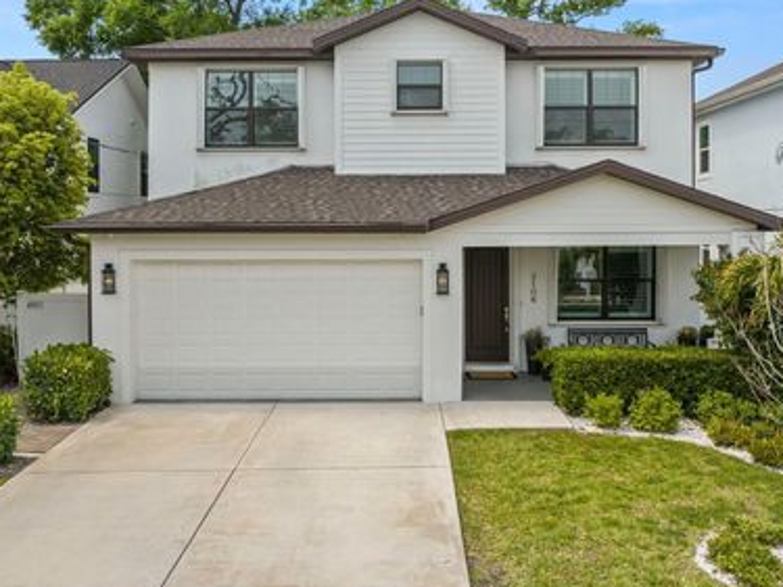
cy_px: 307
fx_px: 724
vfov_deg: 44.1
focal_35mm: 32
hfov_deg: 56.8
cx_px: 401
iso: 120
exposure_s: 1/2500
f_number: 2.8
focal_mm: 12.29
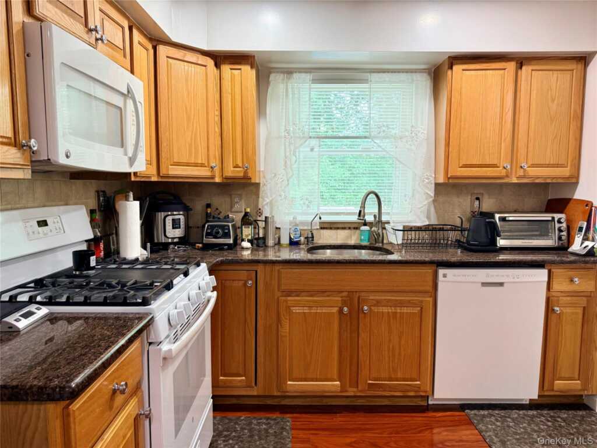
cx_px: 298
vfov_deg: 56.8
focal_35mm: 24
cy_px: 224
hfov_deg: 71.6
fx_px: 414
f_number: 1.78
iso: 200
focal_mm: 6.76
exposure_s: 1/120
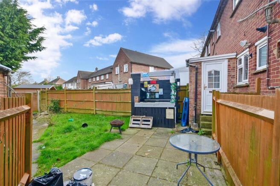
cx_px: 140
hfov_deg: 100.4
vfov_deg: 77.3
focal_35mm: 15
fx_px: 117
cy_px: 93
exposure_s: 1/100
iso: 160
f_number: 7.1
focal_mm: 10
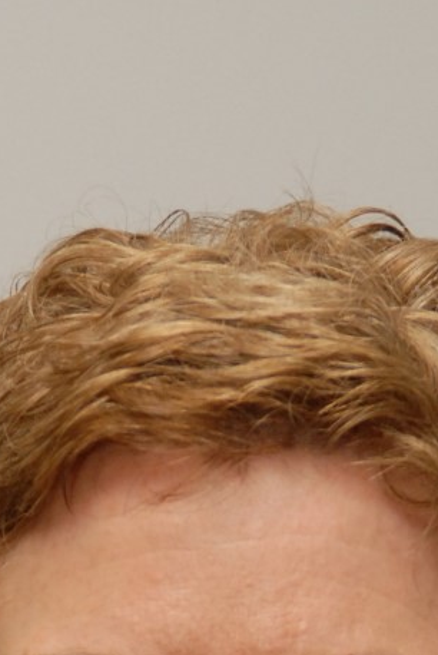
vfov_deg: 6.2
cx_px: 253
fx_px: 5967
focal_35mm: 328
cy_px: 1040
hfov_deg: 4.2
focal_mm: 62
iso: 500
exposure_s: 1/100
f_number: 5.6
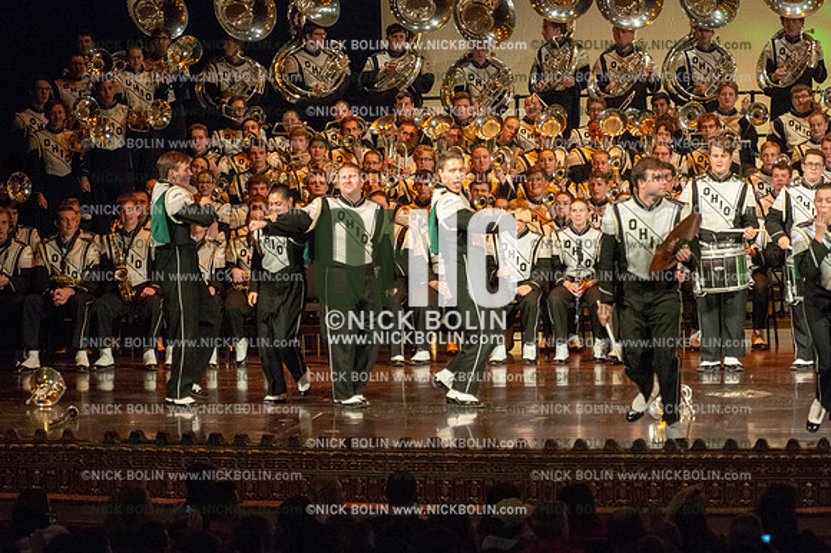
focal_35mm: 190
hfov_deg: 10.8
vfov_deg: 7.2
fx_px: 4383
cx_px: 416
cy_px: 276
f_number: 5.6
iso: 8000
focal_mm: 190
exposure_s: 1/320
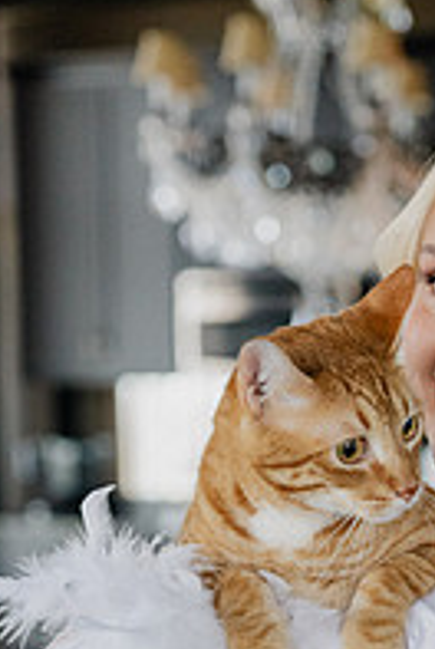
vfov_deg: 17.3
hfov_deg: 12.0
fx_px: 2059
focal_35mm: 114
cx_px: 366
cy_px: 718
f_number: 3.2
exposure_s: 1/320
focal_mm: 50
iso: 2500
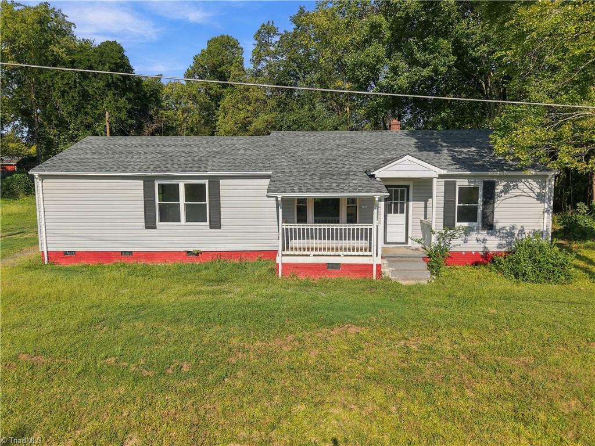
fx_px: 413
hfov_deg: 71.6
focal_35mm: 24
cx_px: 298
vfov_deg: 56.8
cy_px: 223
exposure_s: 1/400
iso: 140
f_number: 1.8
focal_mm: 8.7
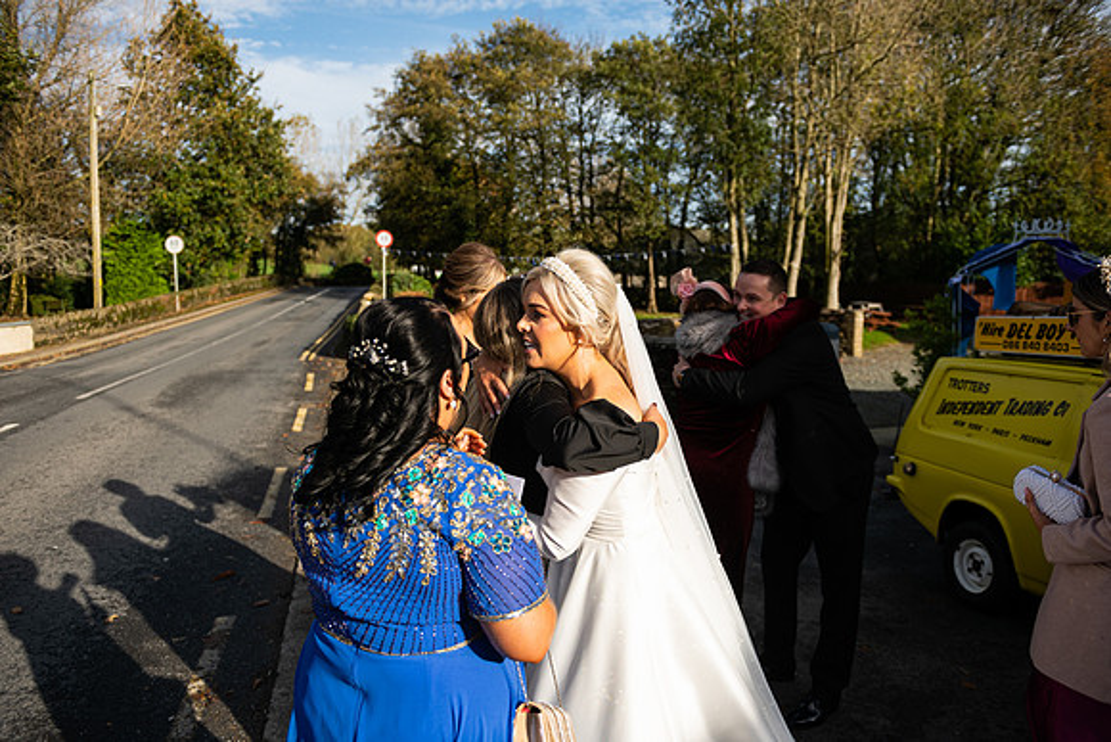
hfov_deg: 69.4
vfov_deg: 49.6
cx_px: 556
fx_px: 803
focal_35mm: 26
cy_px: 371
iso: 160
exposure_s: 1/2500
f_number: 3.5
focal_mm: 26
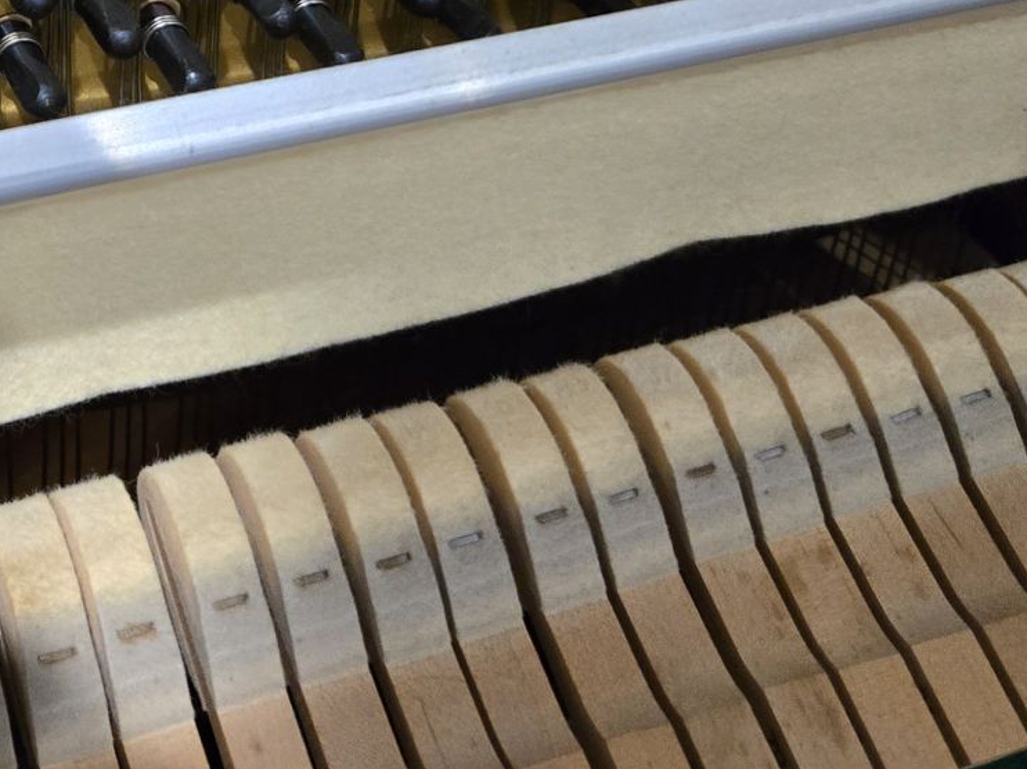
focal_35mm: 62
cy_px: -126
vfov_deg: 22.0
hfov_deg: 29.2
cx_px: 3
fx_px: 1839
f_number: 1.8
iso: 800
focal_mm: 5.4
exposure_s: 1/60
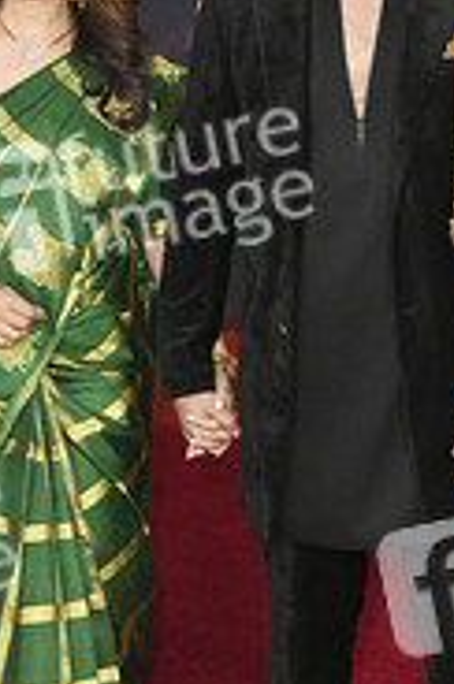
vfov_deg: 23.4
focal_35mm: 87
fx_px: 1652
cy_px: 383
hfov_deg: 15.6
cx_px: 231
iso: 1600
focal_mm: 40
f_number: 6.3
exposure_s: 1/250
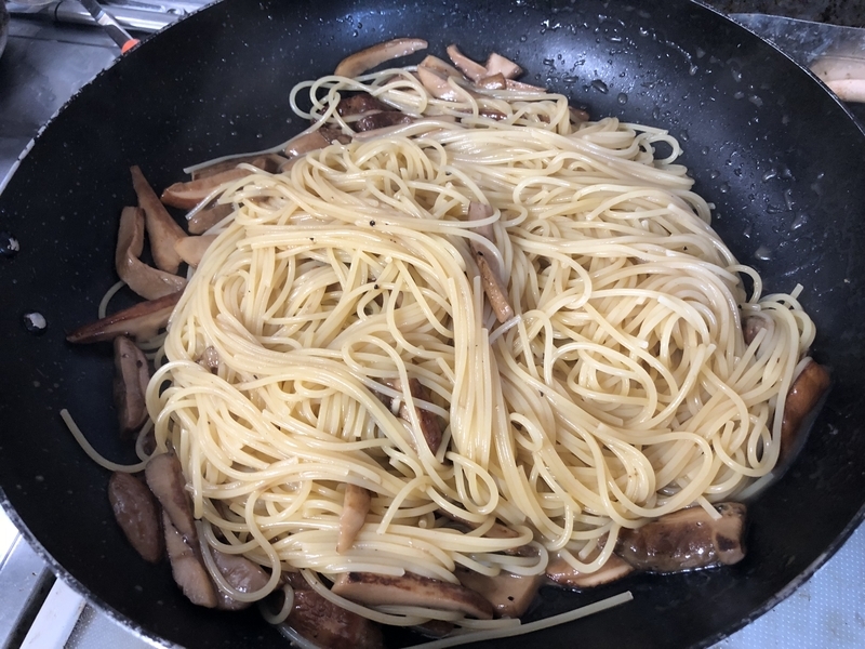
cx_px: 432
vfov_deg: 49.7
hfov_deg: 63.4
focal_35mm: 28
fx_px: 700
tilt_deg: -56.7
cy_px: 324
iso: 80
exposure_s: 1/17
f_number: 1.8
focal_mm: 4
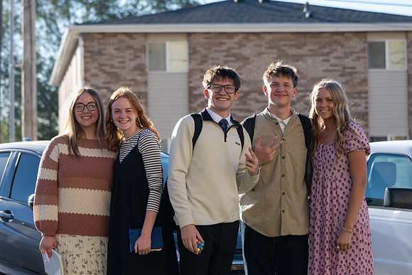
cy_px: 99
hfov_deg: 16.9
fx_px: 1389
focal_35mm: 121
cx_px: 195
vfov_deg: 11.3
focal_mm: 85
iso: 100
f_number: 3.5
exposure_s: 1/500
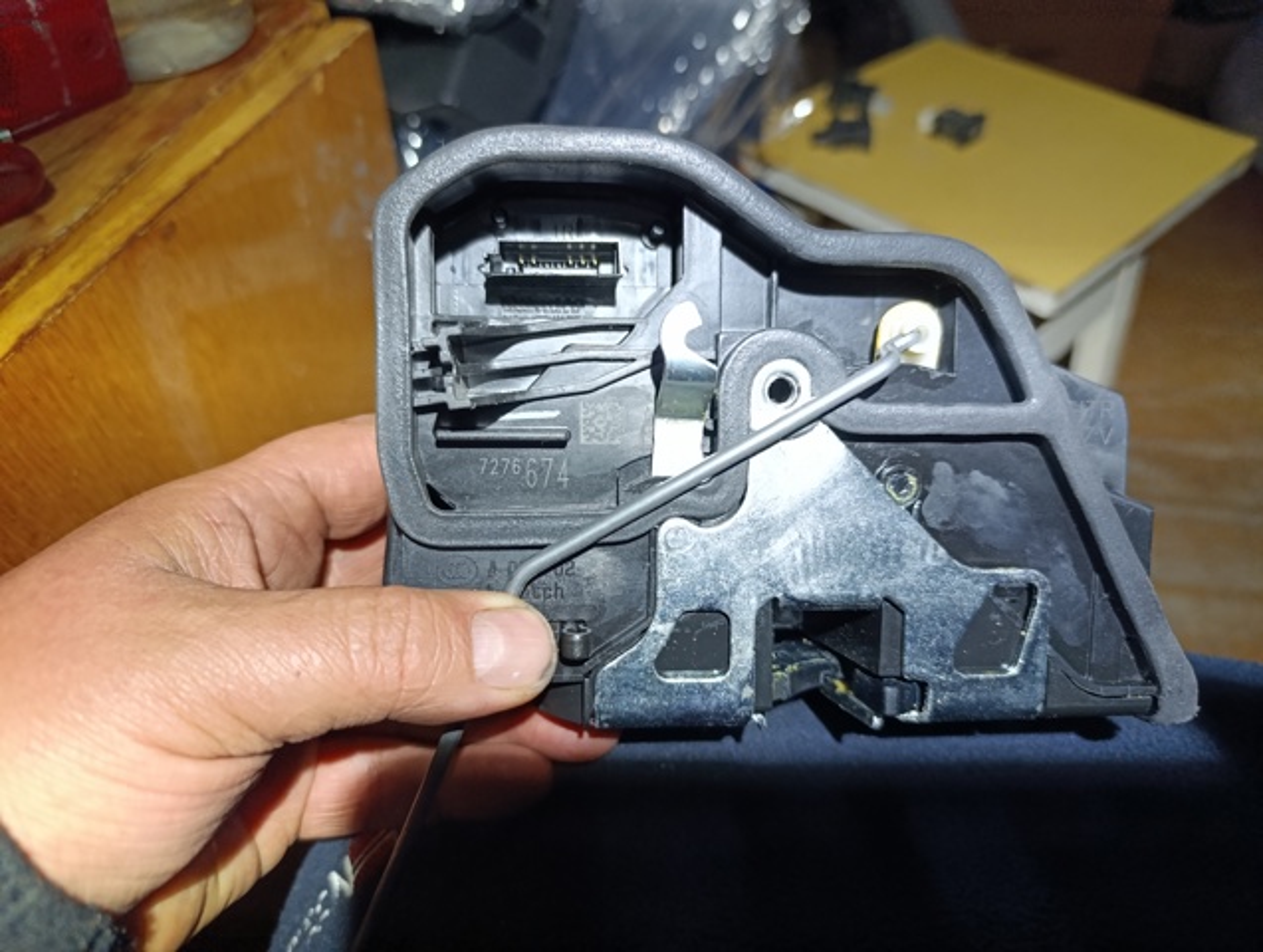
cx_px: 632
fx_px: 841
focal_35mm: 23
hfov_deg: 73.8
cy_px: 476
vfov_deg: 59.0
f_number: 1.6
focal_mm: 6.14
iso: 1250
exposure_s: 1/100
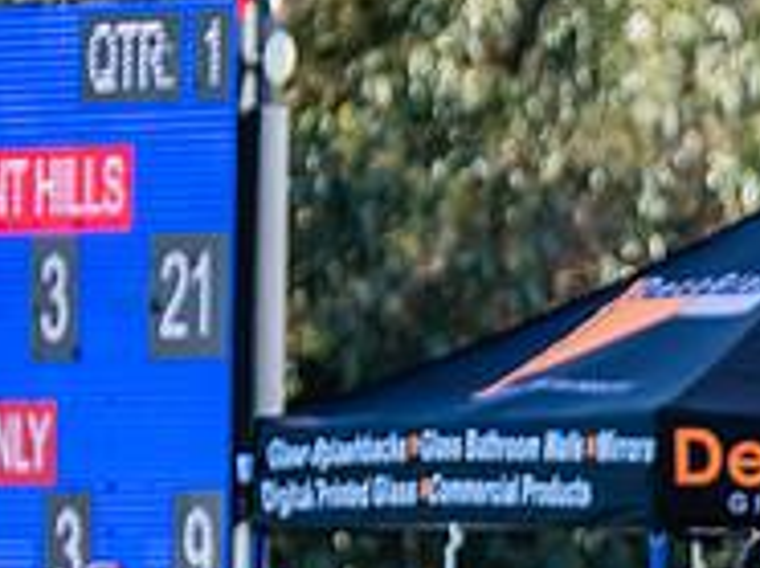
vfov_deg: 1.4
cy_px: 855
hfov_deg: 1.8
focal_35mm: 1096
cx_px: 1129
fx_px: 24032
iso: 800
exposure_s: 1/1600
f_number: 5
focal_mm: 270
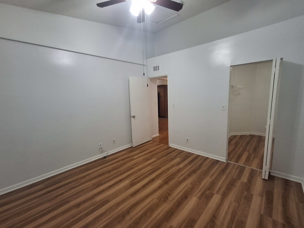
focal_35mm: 16
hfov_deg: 94.5
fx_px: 141
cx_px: 152
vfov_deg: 78.1
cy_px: 114
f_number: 2.2
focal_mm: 1.64
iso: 160
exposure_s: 1/40
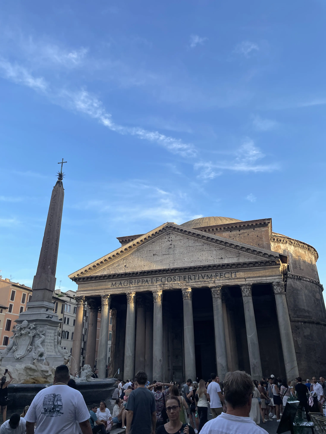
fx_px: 326
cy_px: 217
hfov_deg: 53.1
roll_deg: -2.5
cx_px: 163
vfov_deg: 67.3
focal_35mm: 26
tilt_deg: +27.7
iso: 32
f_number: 1.6
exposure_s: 1/779
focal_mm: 4.2
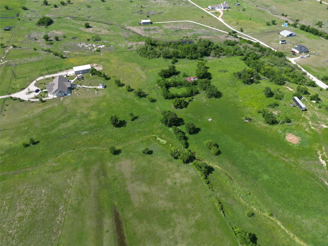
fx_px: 227
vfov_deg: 56.8
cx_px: 164
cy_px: 123
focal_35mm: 24
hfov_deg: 71.6
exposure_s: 1/2000
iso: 100
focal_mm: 6.72
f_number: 1.7
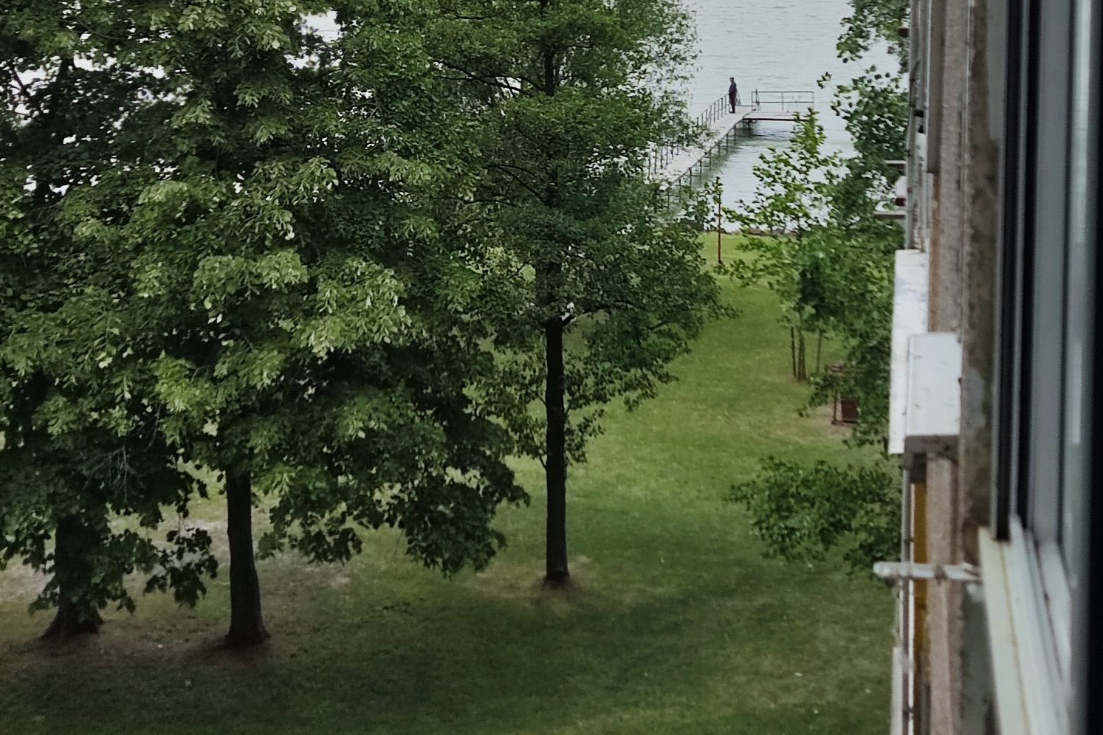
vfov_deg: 18.7
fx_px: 2175
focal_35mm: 71
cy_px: 24
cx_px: 552
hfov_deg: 28.5
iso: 50
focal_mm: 4.71
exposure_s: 1/2697
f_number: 1.79
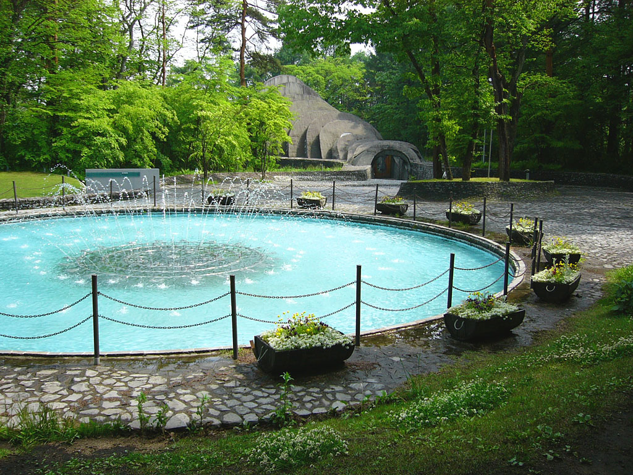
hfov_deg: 52.6
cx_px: 316
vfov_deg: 40.7
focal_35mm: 35
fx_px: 640
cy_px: 238
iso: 50
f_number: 8
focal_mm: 5.8
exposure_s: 1/400
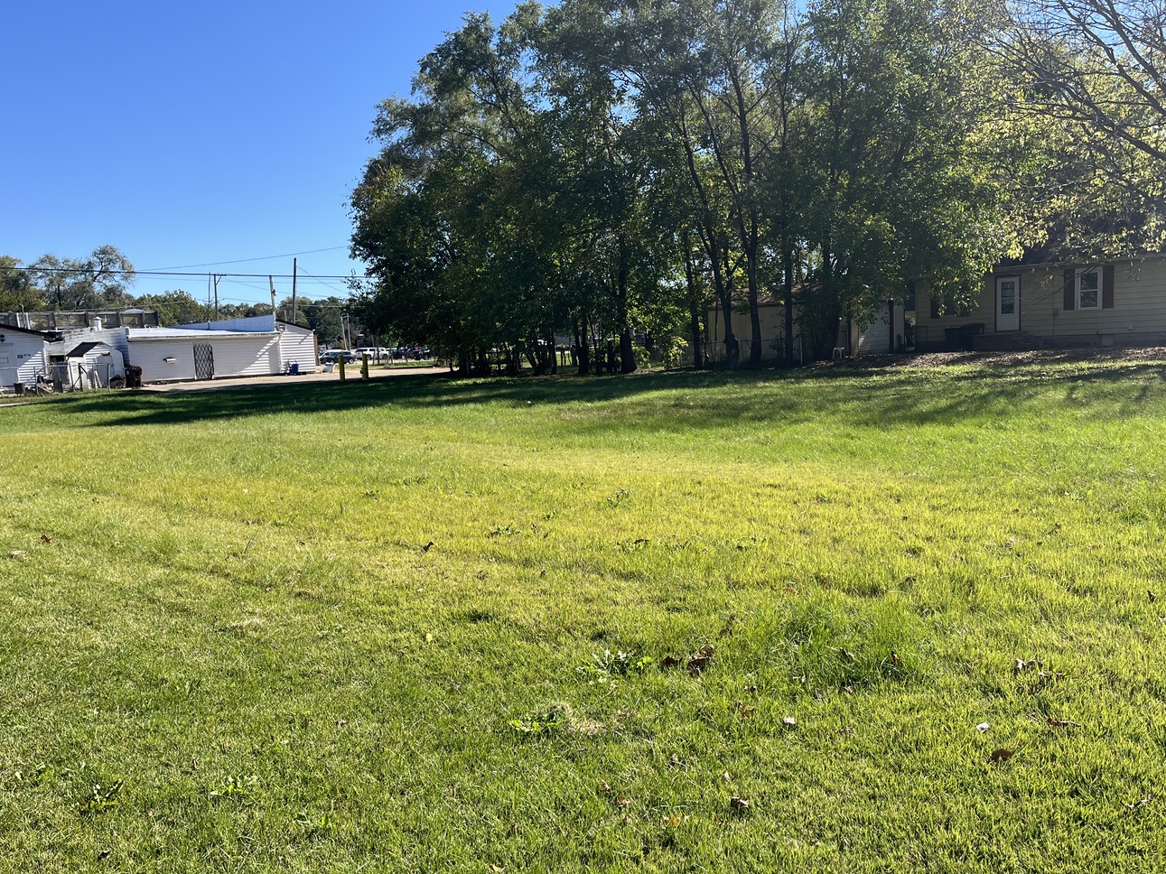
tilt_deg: -7.9
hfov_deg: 61.7
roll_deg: +3.2
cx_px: 581
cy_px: 470
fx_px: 977
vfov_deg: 48.2
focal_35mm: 29
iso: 50
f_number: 1.6
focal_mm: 5.1
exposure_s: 1/2222
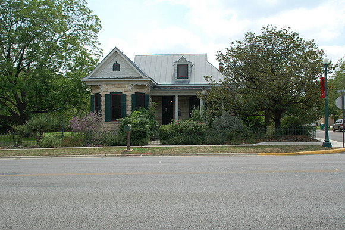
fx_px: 359
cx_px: 172
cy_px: 115
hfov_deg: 51.3
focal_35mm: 38
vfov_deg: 35.5
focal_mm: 25
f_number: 9
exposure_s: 1/320
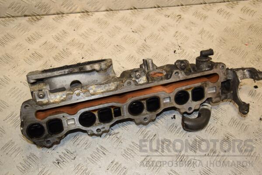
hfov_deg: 43.6
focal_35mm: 45
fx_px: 327
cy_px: 88
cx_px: 131
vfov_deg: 29.9
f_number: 6.3
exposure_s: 1/200
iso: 800
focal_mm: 30
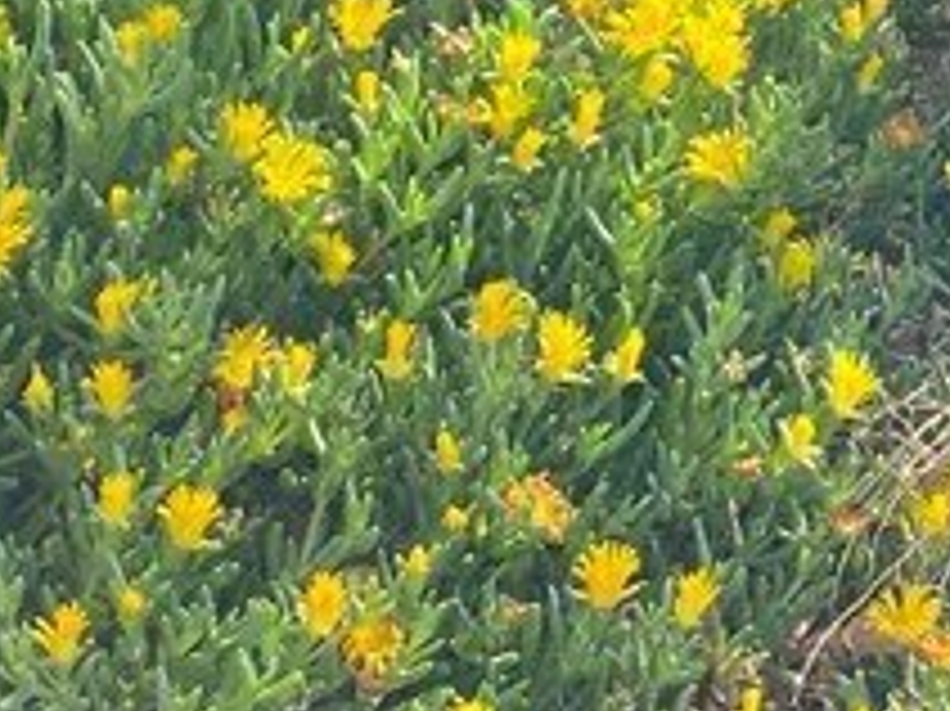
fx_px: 3456
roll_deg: +0.5
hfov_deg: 15.1
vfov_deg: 10.6
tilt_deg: -18.1
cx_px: 1117
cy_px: -774
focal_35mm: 126
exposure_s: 1/405
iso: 32
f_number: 1.8
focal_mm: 4.25
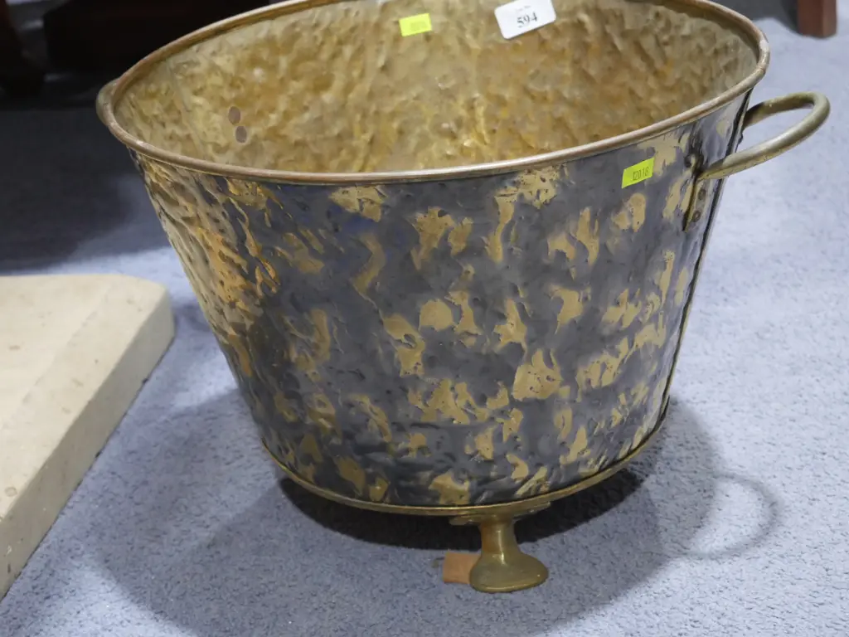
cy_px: 318
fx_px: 1619
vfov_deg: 22.3
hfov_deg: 29.4
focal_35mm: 66
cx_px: 424
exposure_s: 1/80
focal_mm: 33
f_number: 5.4
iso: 2500
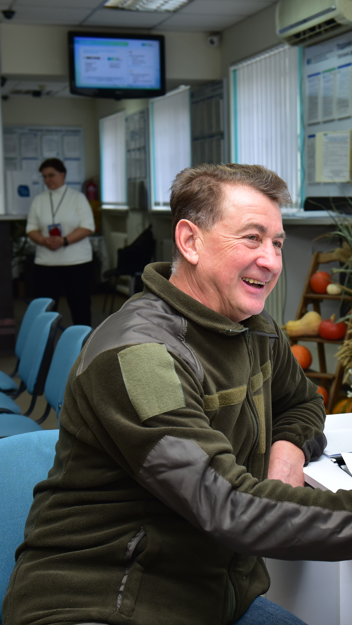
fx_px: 1045
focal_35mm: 63
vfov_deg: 33.3
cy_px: 312
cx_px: 275
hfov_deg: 19.0
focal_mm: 40
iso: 500
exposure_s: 1/200
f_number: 5.6
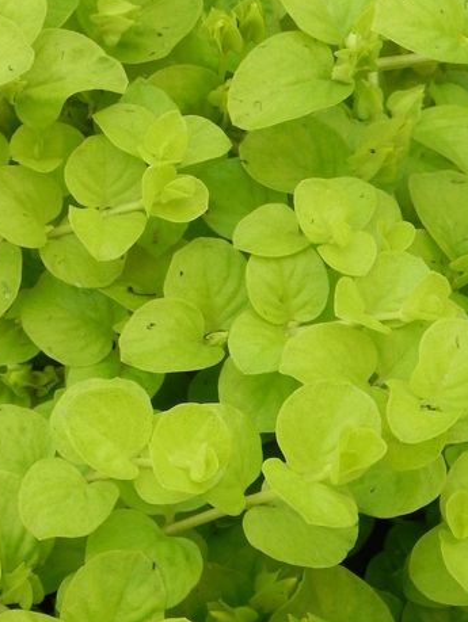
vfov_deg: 19.4
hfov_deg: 14.6
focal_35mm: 101
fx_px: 1818
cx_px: 104
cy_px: 396
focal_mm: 10.3
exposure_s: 1/125
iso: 160
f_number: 6.3
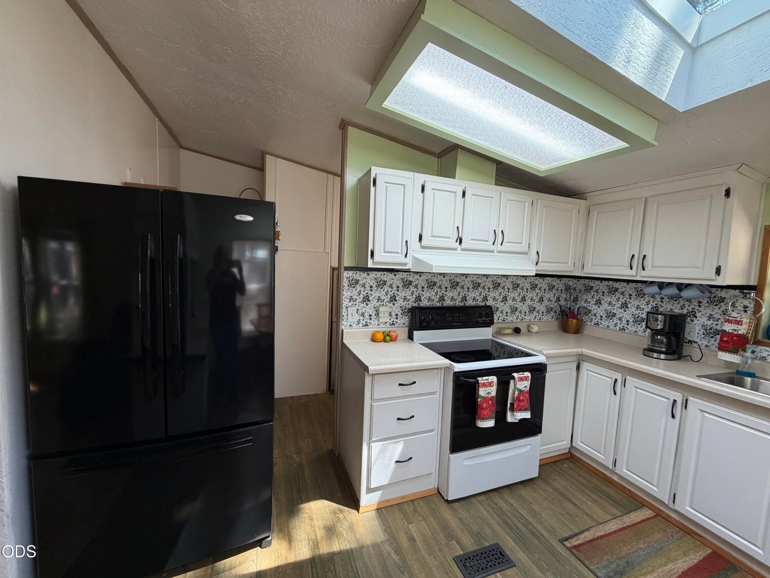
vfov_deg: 85.7
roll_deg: -1.8
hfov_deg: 102.1
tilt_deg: -4.5
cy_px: 289
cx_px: 385
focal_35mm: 14
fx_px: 311
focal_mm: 2.22
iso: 200
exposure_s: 1/120
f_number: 2.2
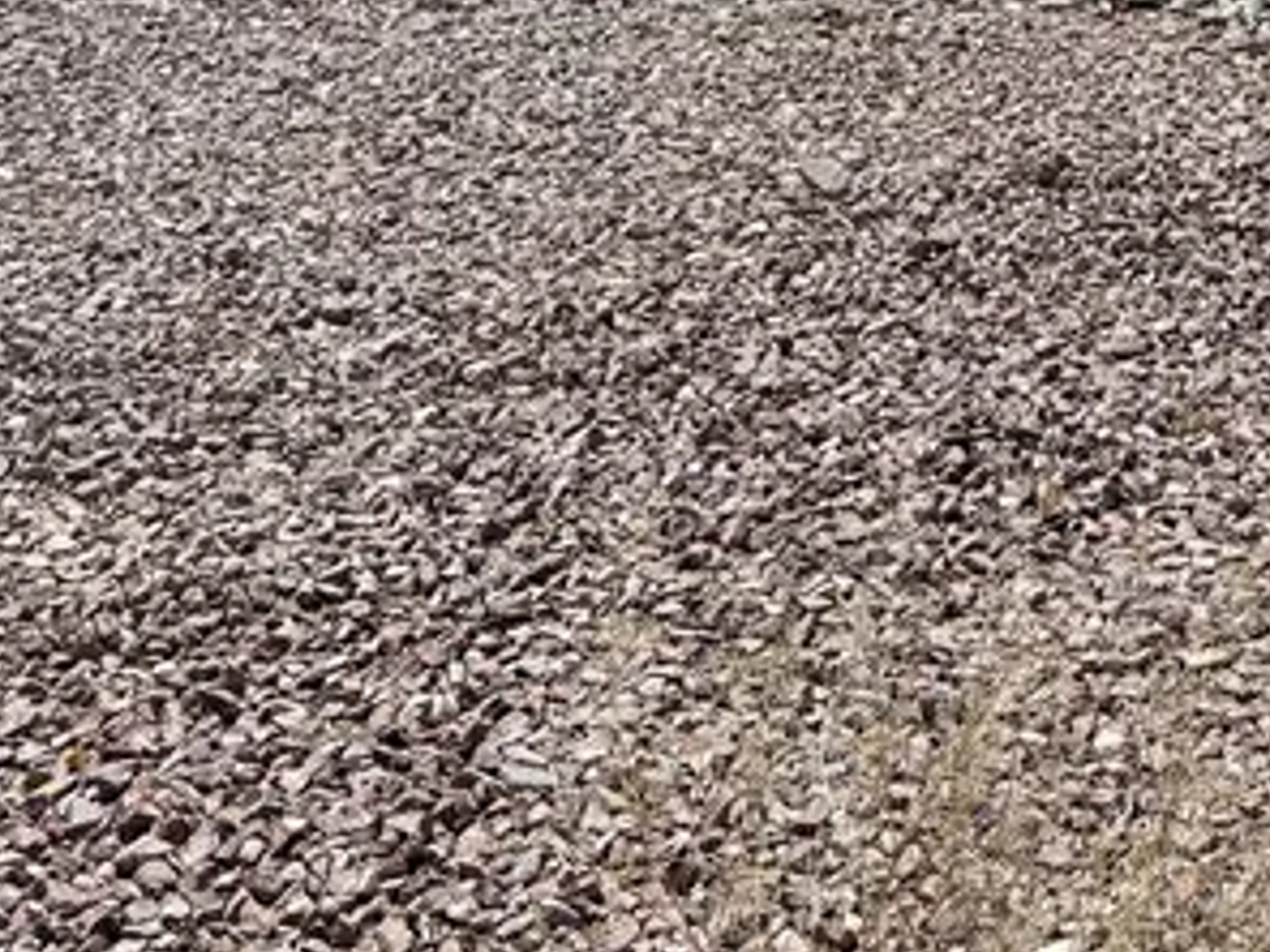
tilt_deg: +0.4
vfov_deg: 15.8
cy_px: -635
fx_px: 3045
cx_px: 1111
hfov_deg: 23.0
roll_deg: -0.3
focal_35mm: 83
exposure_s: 1/5319
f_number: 1.78
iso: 80
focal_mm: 6.76
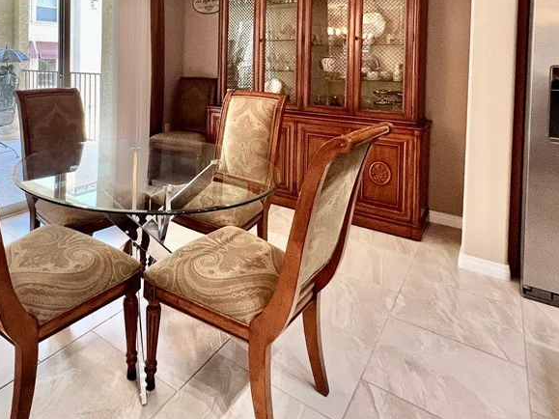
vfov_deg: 54.1
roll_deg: -1.5
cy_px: 72
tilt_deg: -1.8
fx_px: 371
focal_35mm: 23
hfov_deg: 71.1
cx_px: 174
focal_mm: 1.57
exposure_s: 1/120
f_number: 1.8
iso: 125
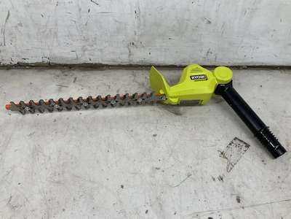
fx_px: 244
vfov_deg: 48.2
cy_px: 110
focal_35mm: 29
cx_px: 146
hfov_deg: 61.7
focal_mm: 3
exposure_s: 1/120
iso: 32
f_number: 1.8
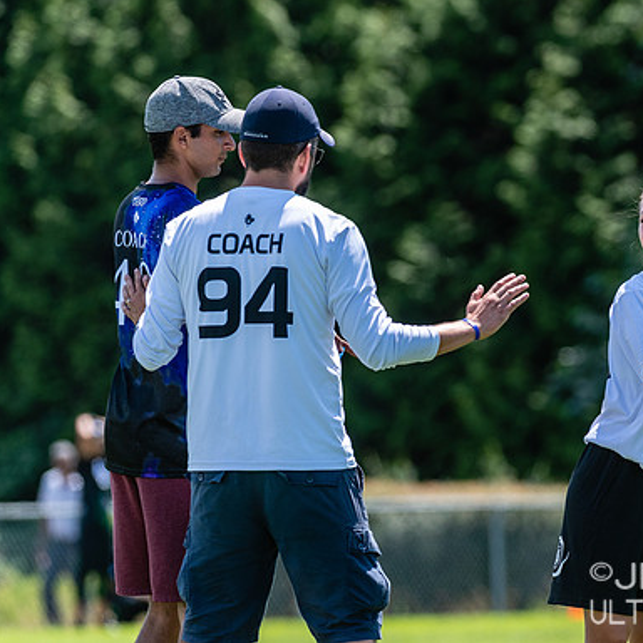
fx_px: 11727
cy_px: 321
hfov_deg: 3.1
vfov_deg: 3.1
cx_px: 479
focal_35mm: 558
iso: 400
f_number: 4
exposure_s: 1/1600
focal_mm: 290
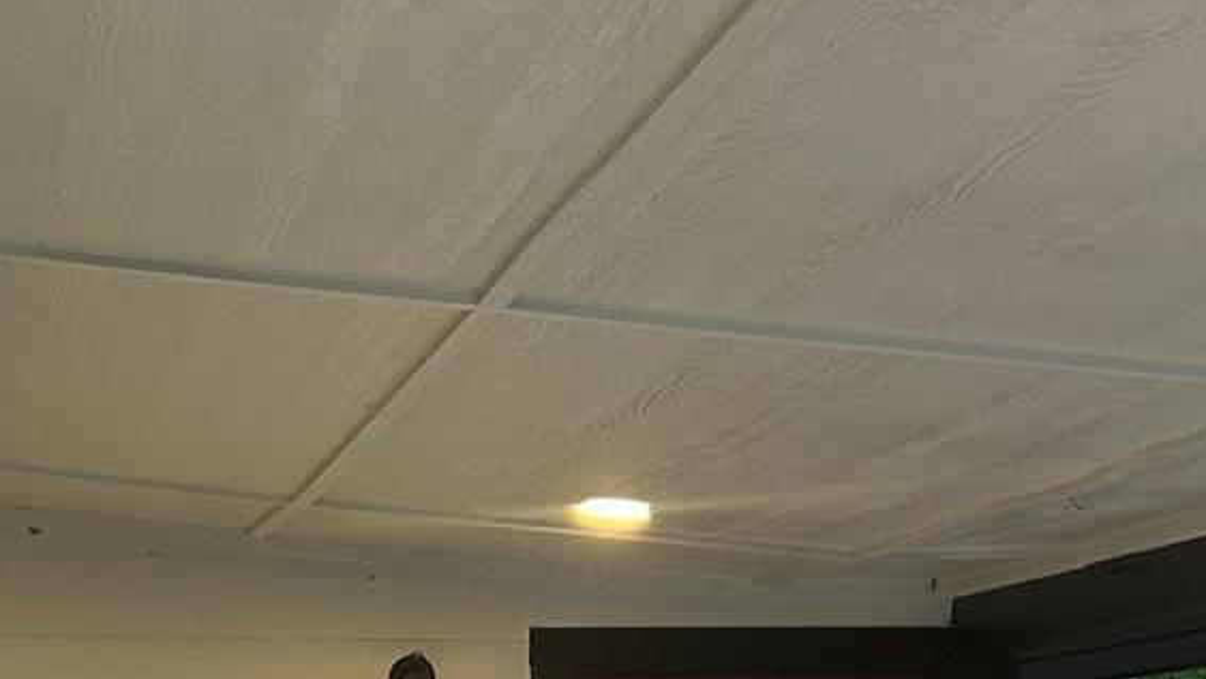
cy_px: 1144
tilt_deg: -4.8
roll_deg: -0.7
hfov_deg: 20.3
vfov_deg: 11.1
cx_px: 84
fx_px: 3295
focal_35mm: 103
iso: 160
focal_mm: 5.7
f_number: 1.5
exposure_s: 1/60
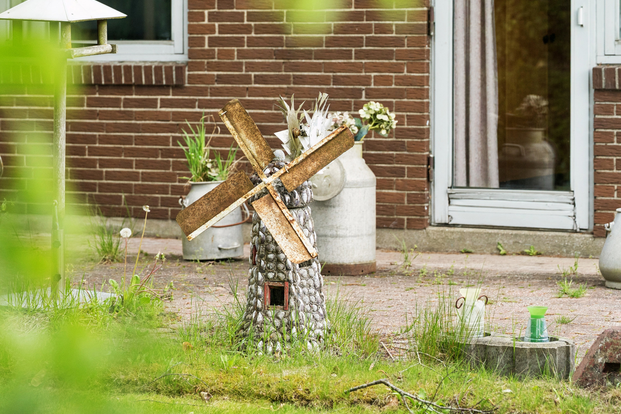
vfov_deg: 11.2
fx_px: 2104
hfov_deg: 16.8
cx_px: 237
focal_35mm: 122
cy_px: 168
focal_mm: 92
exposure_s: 1/1250
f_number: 4
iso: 1000
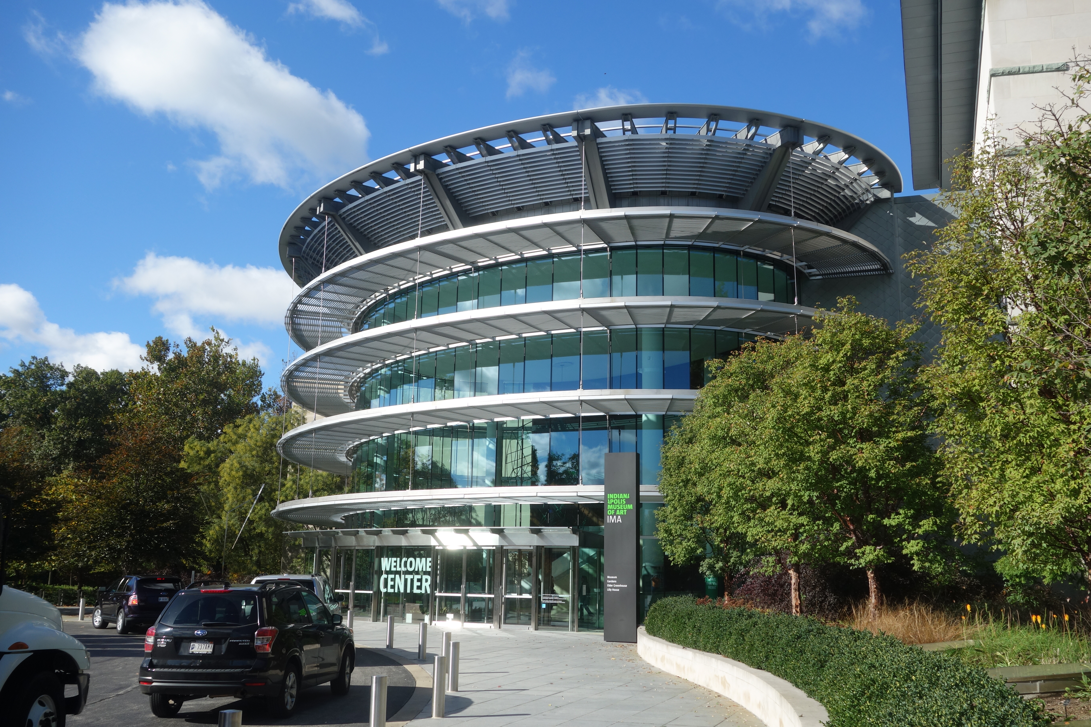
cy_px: 364
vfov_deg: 38.9
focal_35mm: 34
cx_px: 546
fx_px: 1030
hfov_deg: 55.8
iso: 125
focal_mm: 12.62
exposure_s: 1/500
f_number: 5.6
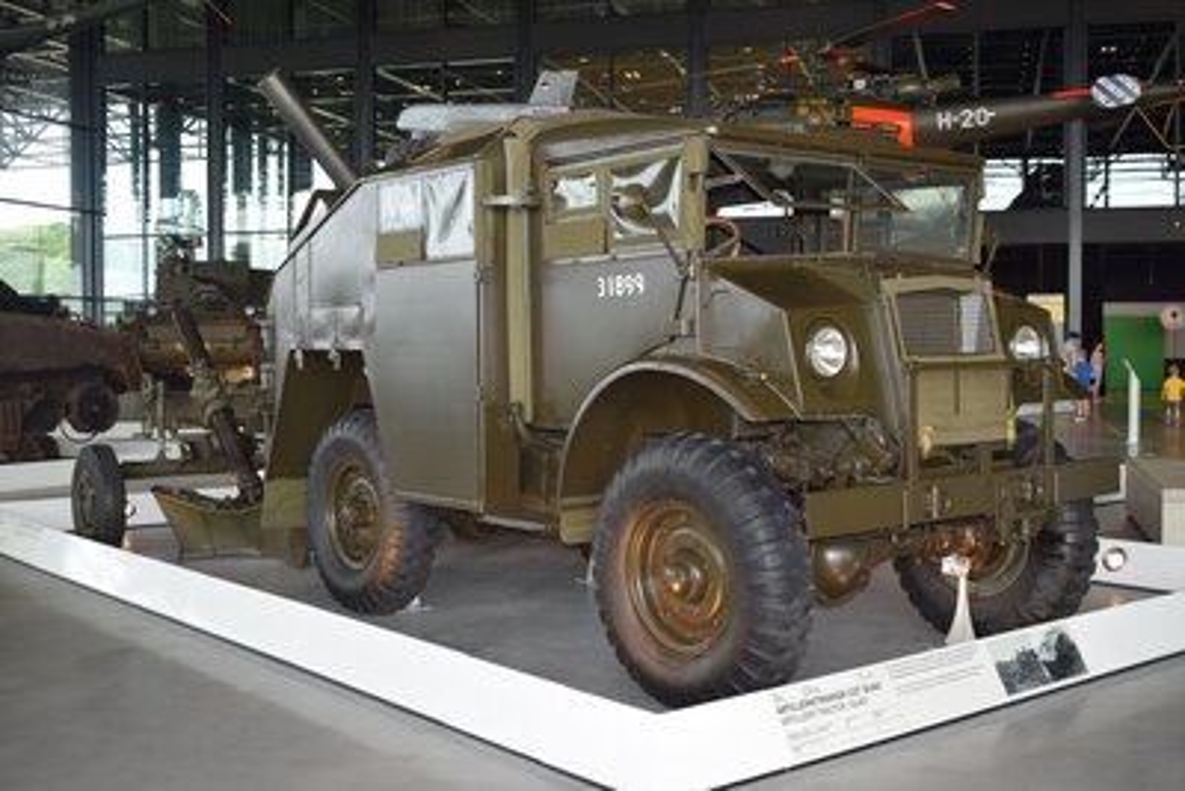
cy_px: 396
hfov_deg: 46.4
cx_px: 592
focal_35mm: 42
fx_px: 1383
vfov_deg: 31.9
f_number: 5.6
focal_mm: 28
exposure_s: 1/125
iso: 500
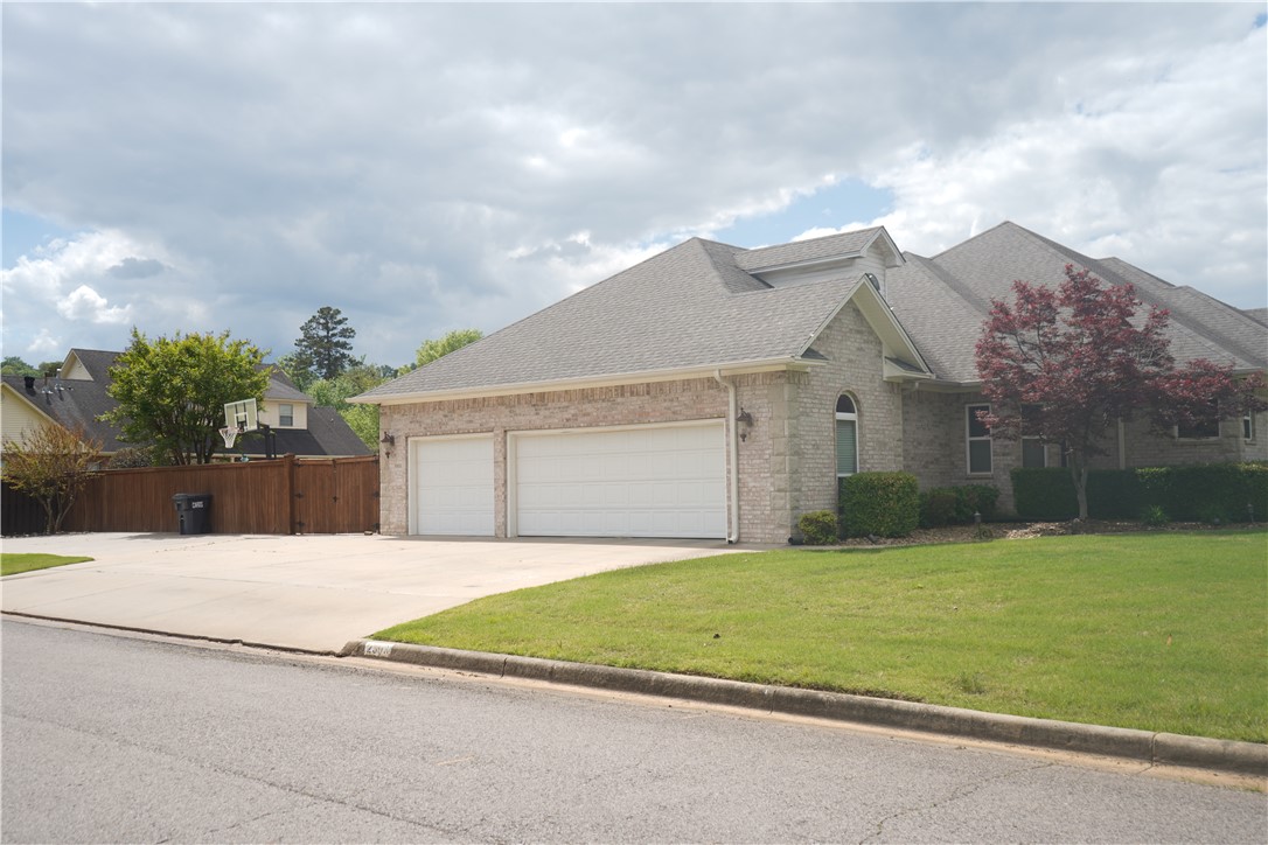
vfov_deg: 40.0
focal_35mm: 33
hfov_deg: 57.2
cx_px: 634
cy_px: 422
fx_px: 1162
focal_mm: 33
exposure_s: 1/500
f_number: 4.5
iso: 64
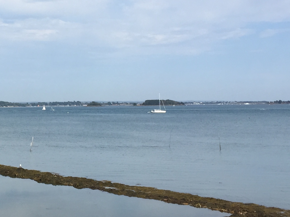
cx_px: -8
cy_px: 81
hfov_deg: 25.2
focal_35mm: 73
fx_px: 611
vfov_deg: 20.1
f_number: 2.2
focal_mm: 4.15
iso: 32
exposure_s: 1/2639
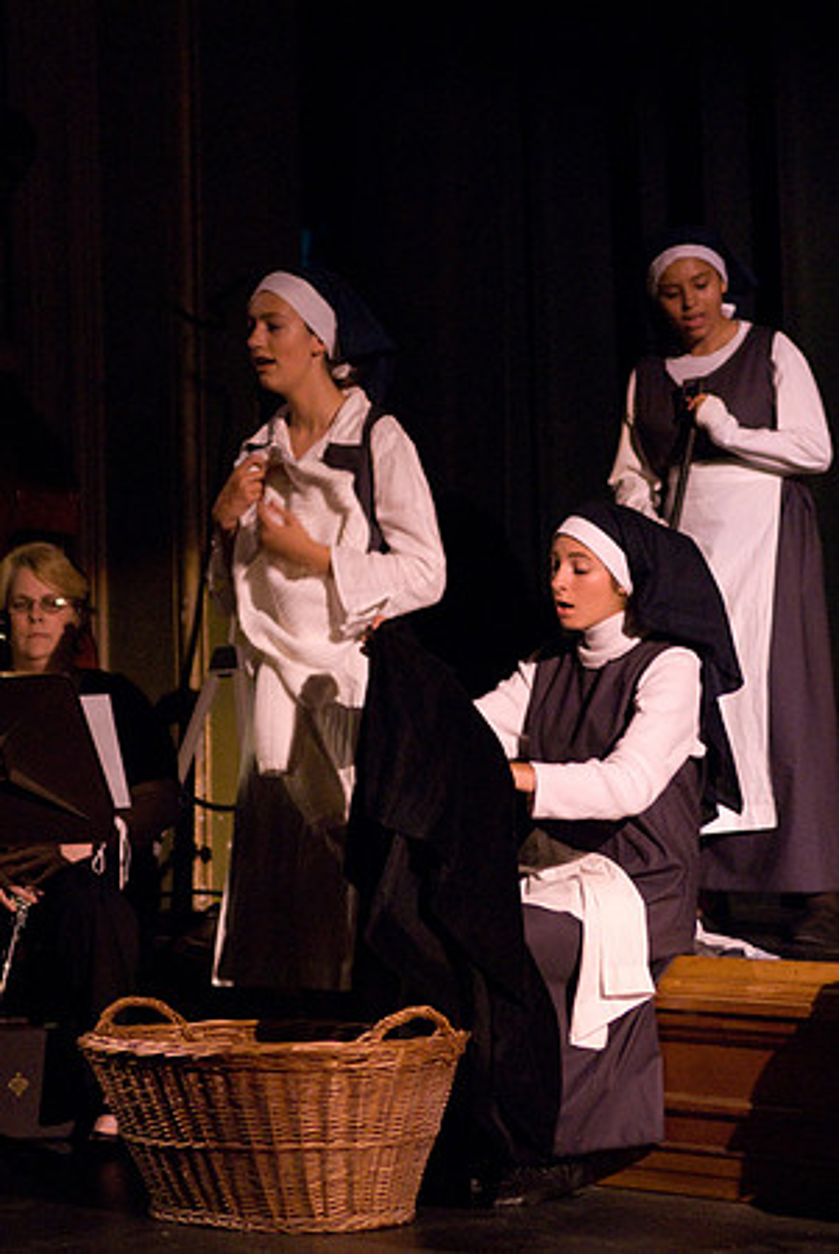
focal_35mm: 120
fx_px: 4185
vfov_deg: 17.0
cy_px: 627
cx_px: 420
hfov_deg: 11.4
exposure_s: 1/100
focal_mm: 80
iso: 1600
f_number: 2.8
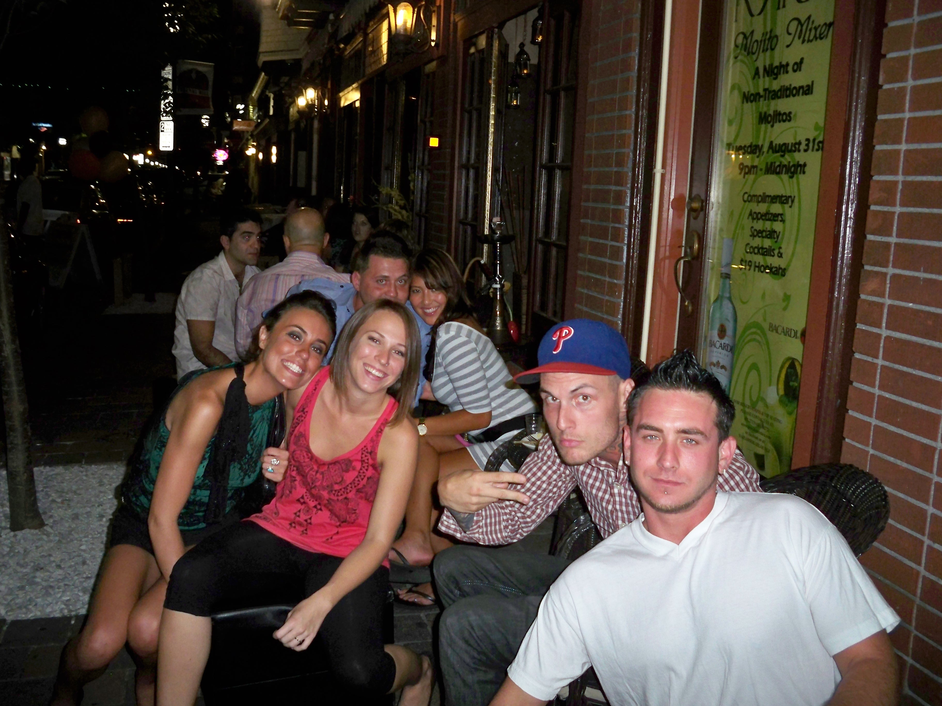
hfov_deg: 52.6
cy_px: 353
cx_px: 471
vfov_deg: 40.7
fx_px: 952
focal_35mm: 35
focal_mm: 6.3
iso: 200
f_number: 3.1
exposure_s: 1/30
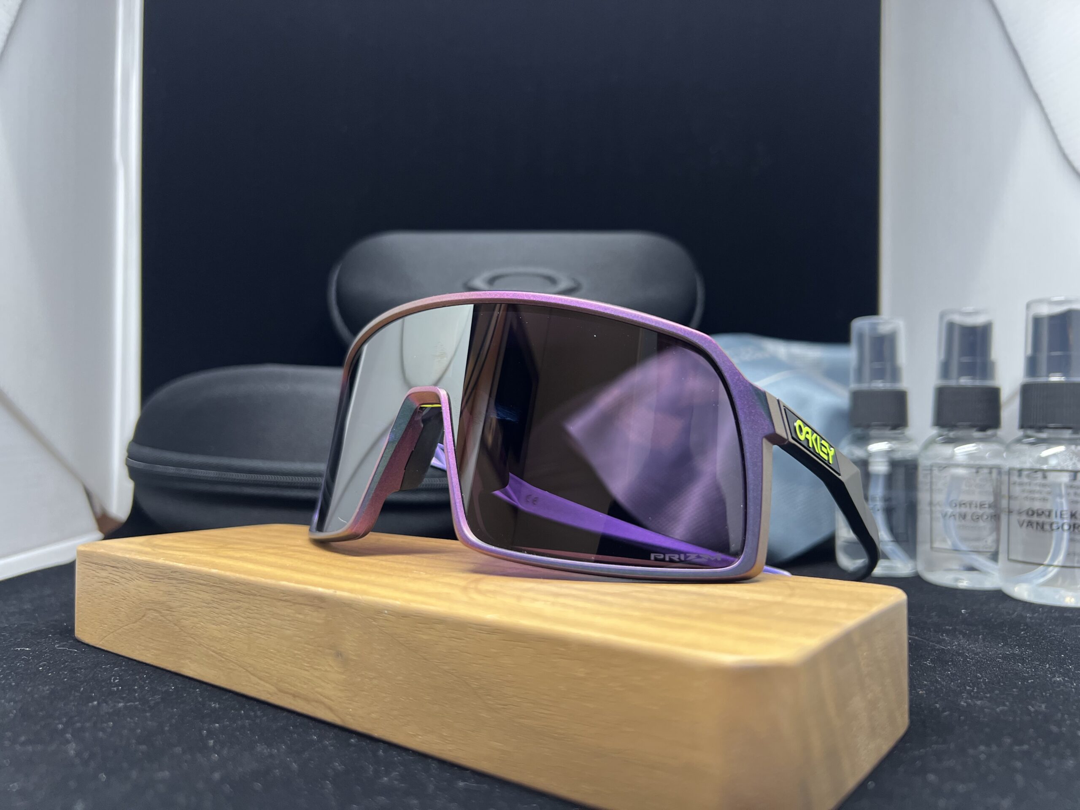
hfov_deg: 67.3
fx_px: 811
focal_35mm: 26
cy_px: 405
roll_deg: +0.6
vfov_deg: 53.1
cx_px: 540
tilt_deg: +1.4
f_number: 1.5
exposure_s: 1/100
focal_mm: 5.7
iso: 125
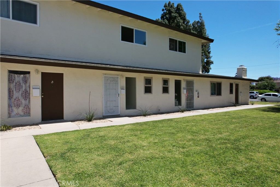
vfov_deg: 57.2
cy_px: 94
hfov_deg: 78.6
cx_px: 140
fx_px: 171
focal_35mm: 22
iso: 110
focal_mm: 8.38
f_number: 2.8
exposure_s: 1/2000
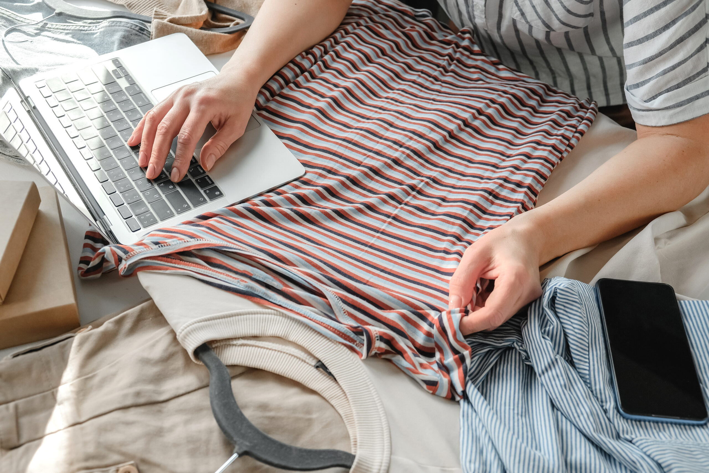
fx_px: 788
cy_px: 236
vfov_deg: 33.4
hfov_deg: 48.5
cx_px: 354
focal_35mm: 40
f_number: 3.6
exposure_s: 1/400
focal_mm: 26.5
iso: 400
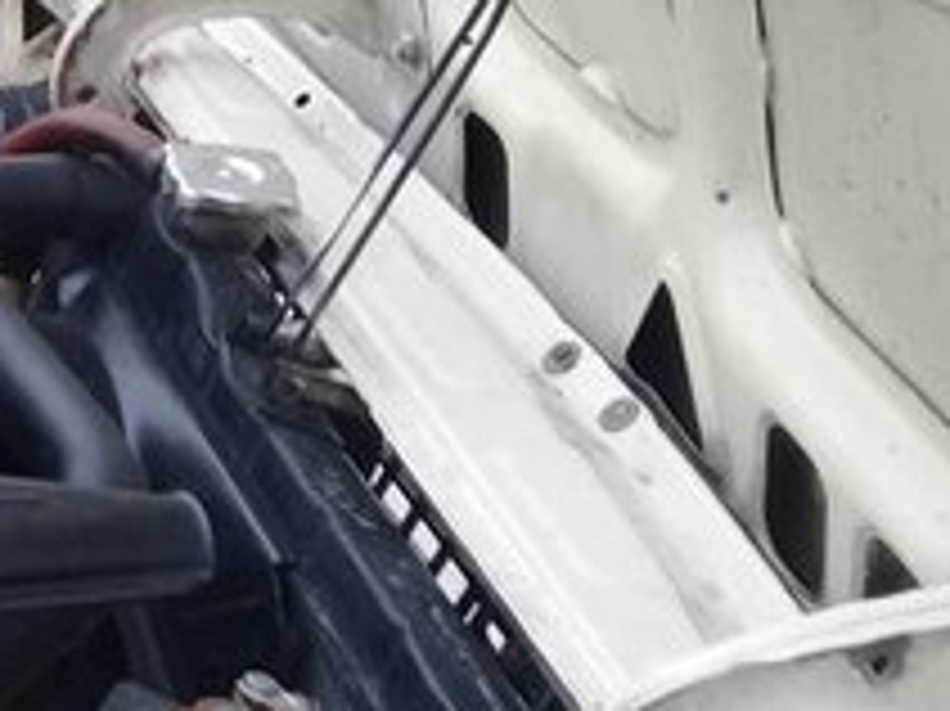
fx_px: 2661
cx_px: -513
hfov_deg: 17.9
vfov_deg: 15.2
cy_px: 358
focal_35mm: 97
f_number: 2.2
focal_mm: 3.3
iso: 50
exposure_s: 1/106
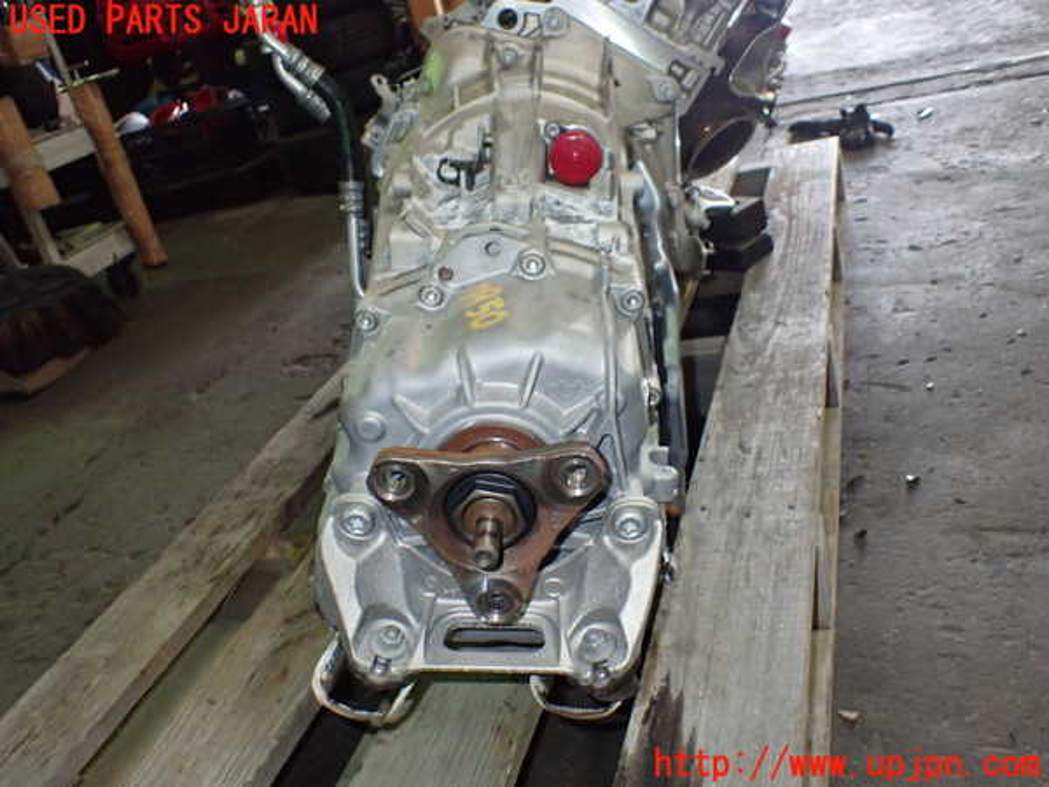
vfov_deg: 46.8
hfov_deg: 60.0
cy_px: 394
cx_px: 524
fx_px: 909
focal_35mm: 30
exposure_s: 1/30
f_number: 6.3
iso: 640
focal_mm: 5.4
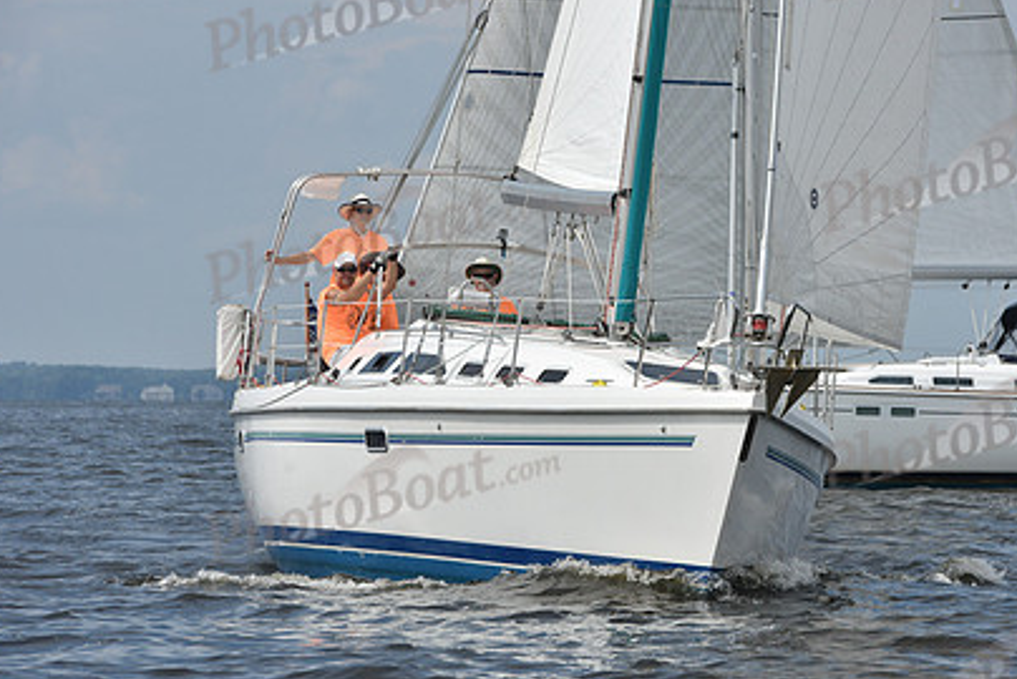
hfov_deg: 7.3
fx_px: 7915
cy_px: 333
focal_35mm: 280
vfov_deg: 4.9
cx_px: 692
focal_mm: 195
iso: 320
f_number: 10
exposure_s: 1/1250
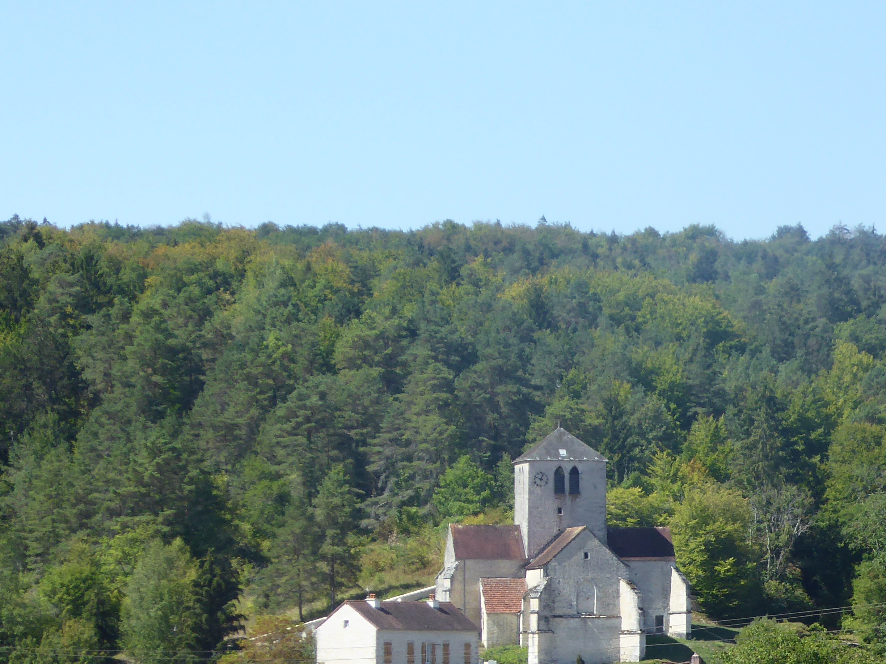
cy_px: 615
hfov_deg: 7.8
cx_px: 681
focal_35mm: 254
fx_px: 6501
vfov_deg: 5.8
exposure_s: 1/320
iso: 100
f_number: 5.1
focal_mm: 20.6
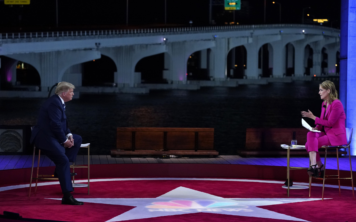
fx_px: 1067
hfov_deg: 18.9
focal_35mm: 110
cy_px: 117
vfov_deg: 11.9
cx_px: 179
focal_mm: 107
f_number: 4.5
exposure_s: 1/320
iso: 6400
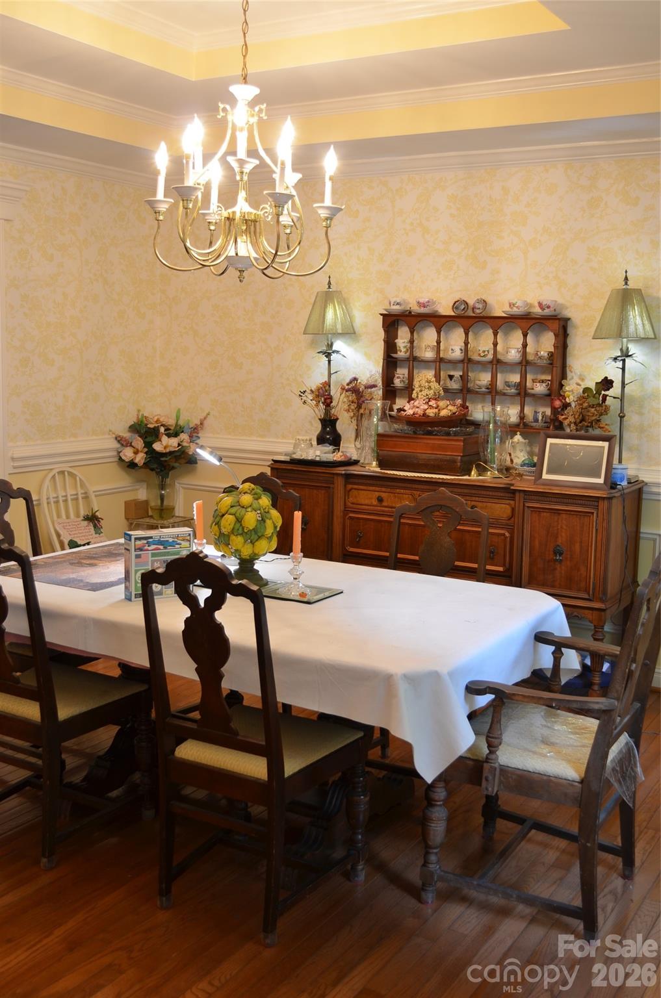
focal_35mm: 39
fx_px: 1079
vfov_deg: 49.6
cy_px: 499
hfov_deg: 34.1
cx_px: 330
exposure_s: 1/4
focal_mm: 26
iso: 100
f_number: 4.2
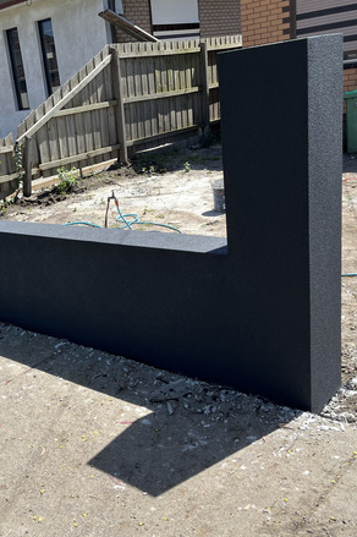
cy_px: 264
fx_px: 551
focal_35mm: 37
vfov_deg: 51.9
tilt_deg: -16.7
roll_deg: +8.2
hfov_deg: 34.7
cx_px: 67
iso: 50
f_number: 1.6
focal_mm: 5.1
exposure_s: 1/2309
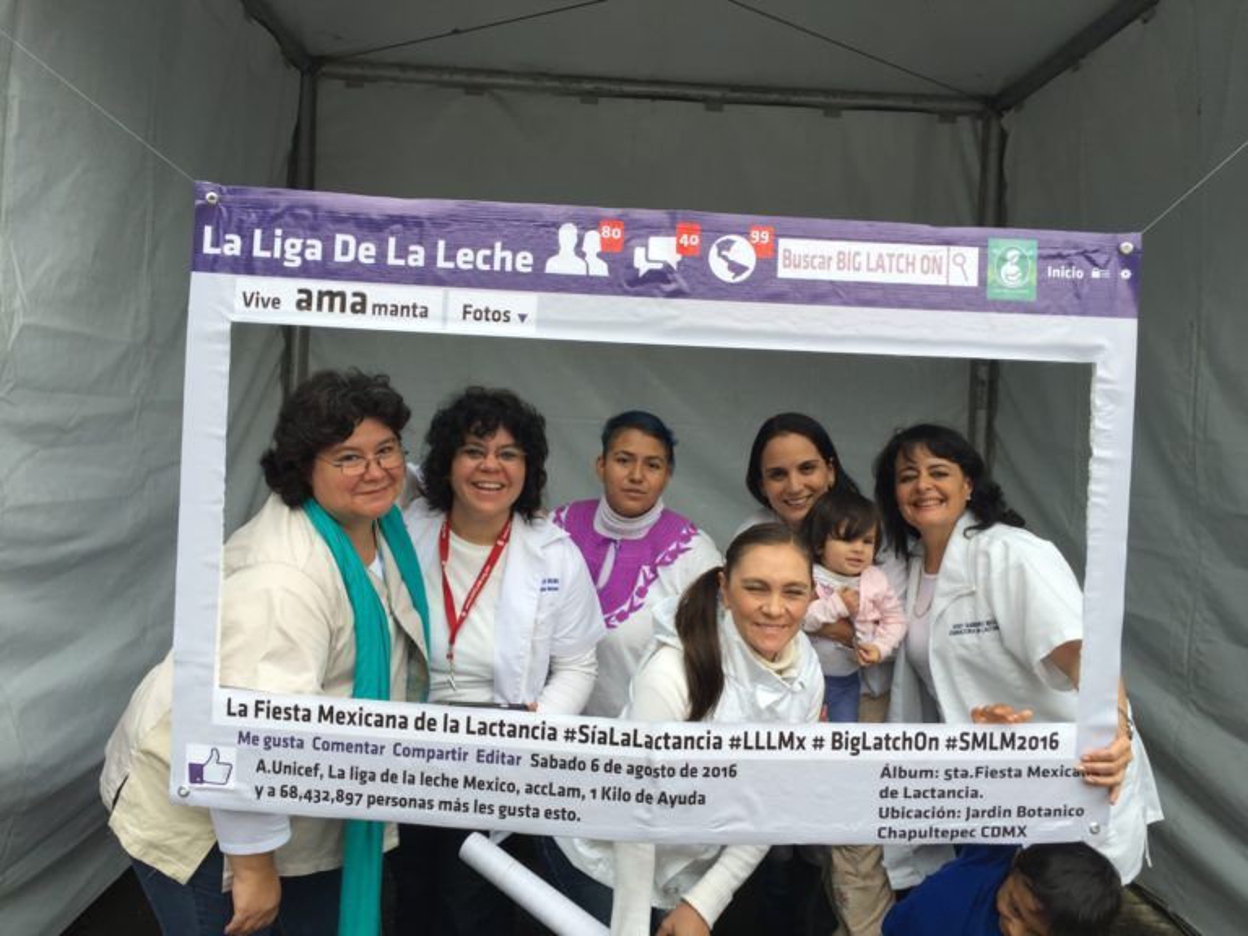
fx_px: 1046
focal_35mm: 29
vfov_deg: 48.2
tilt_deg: -2.4
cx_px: 624
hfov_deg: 61.7
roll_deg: -3.6
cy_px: 468
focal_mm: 4.15
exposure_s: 1/363
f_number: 2.2
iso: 32
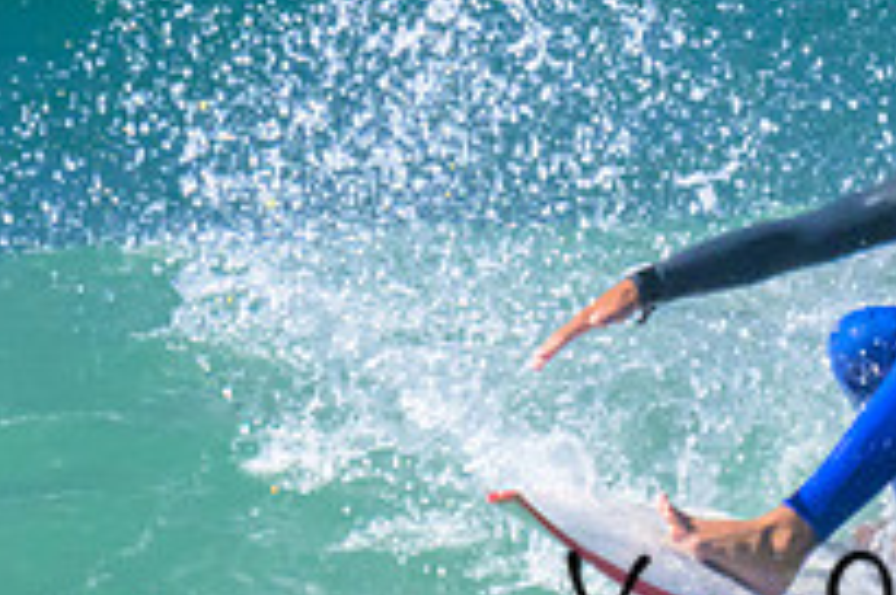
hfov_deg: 0.7
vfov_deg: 0.5
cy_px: 350
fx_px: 75120
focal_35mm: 3023
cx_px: 801
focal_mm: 800
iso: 5000
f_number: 11
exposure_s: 1/2000
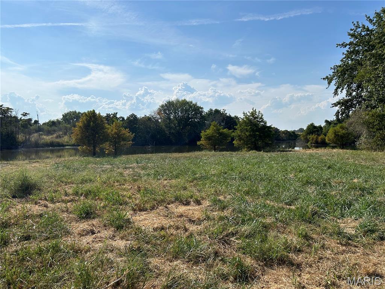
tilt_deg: -2.1
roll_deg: +0.5
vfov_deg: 53.1
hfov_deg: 67.3
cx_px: 192
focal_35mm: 26
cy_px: 144
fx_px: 289
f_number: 1.5
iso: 50
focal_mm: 5.7
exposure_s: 1/9434
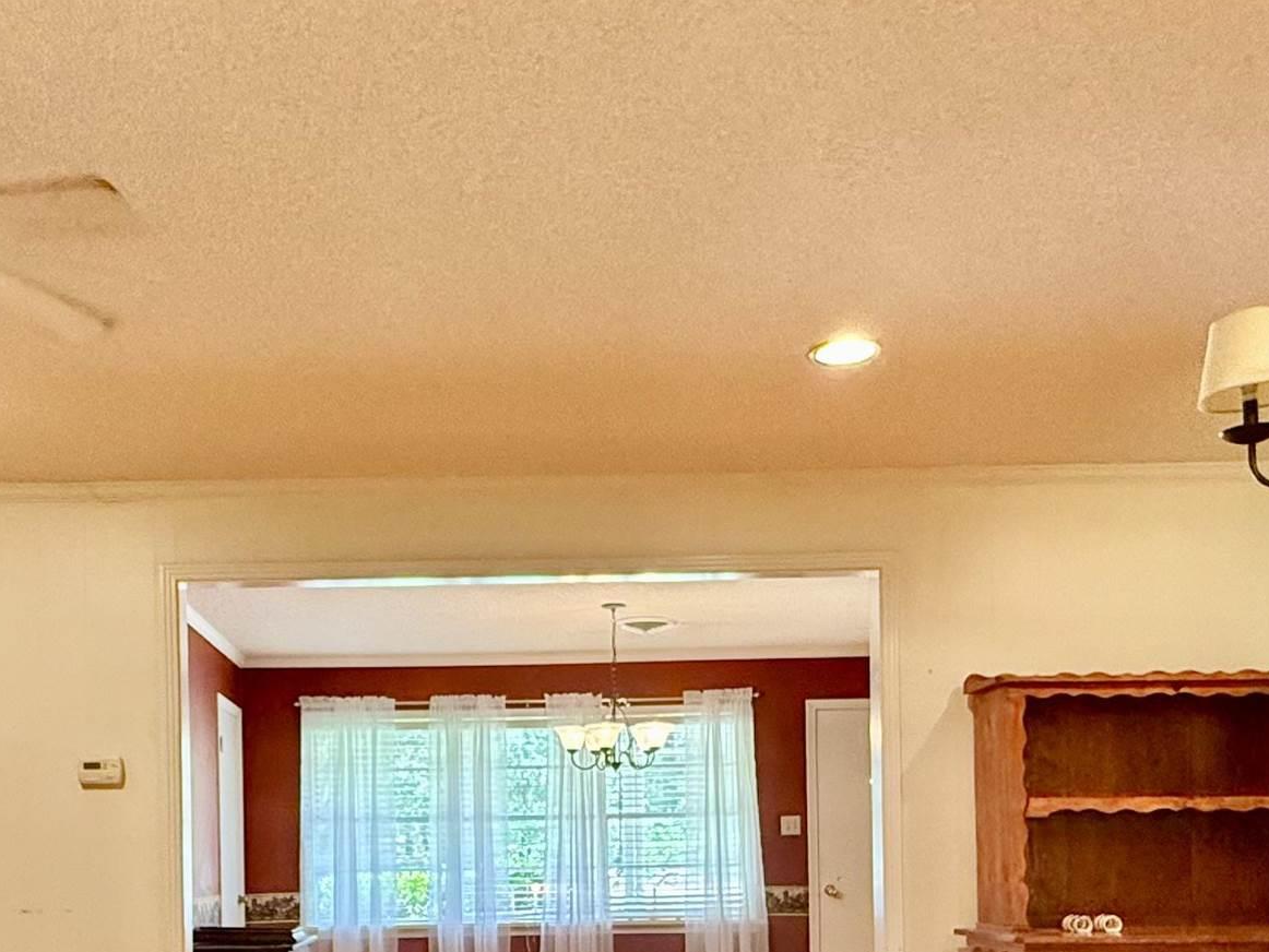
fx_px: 1357
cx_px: 497
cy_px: 864
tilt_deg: +0.6
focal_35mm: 37
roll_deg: +1.1
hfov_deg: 49.8
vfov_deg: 36.2
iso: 400
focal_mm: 2.22
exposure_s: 1/120
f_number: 2.2
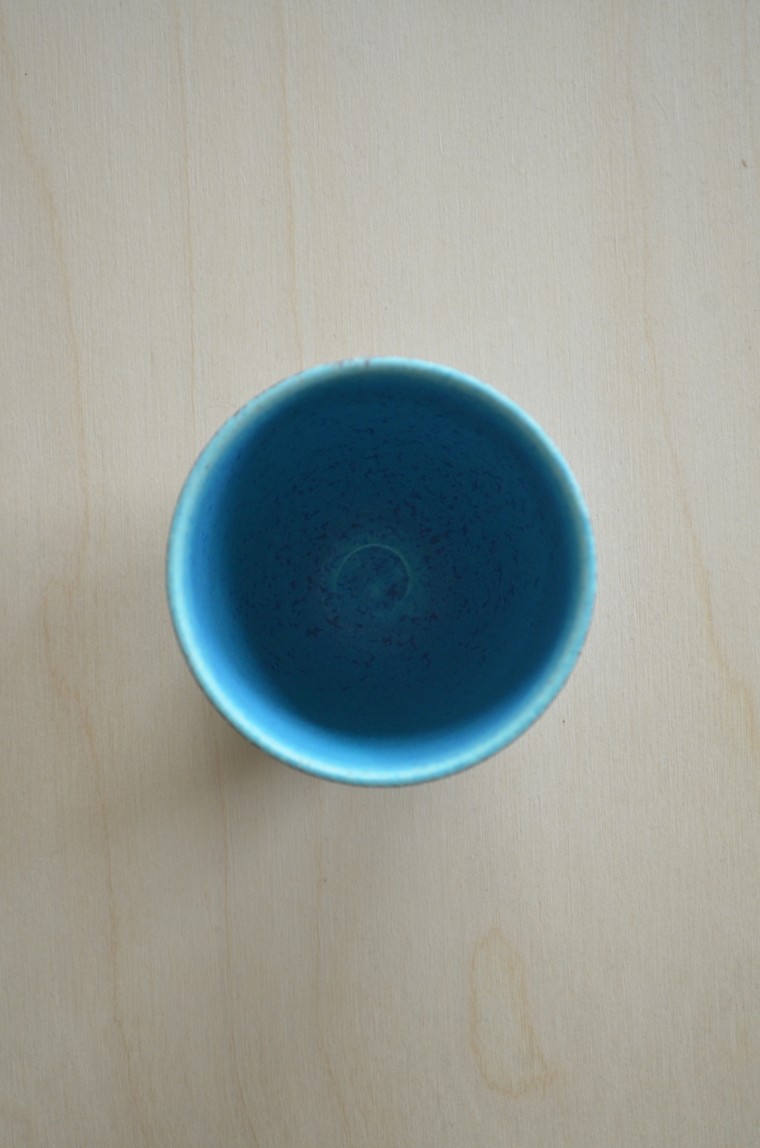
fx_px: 2290
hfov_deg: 18.8
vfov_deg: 28.1
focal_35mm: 72
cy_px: 574
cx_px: 380
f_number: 5.3
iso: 800
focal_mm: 48
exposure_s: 1/50
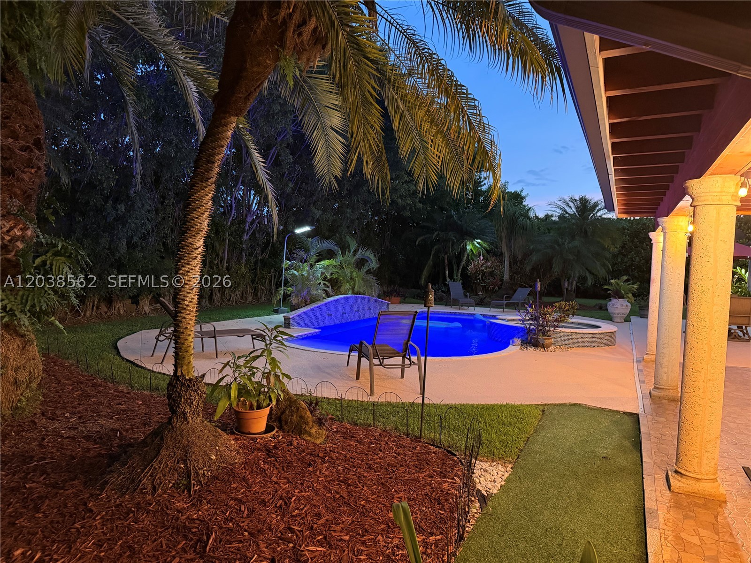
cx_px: 376
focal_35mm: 24
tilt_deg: -2.7
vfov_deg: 56.8
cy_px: 282
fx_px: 521
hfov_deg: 71.6
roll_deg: -2.0
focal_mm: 6.76
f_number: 1.78
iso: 800
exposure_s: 1/30
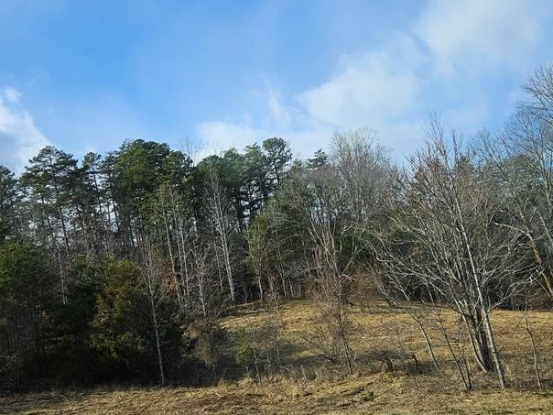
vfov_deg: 36.8
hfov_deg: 47.7
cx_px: 316
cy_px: 202
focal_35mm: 39
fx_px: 623
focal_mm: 5.4
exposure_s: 1/1328
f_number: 1.8
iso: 25
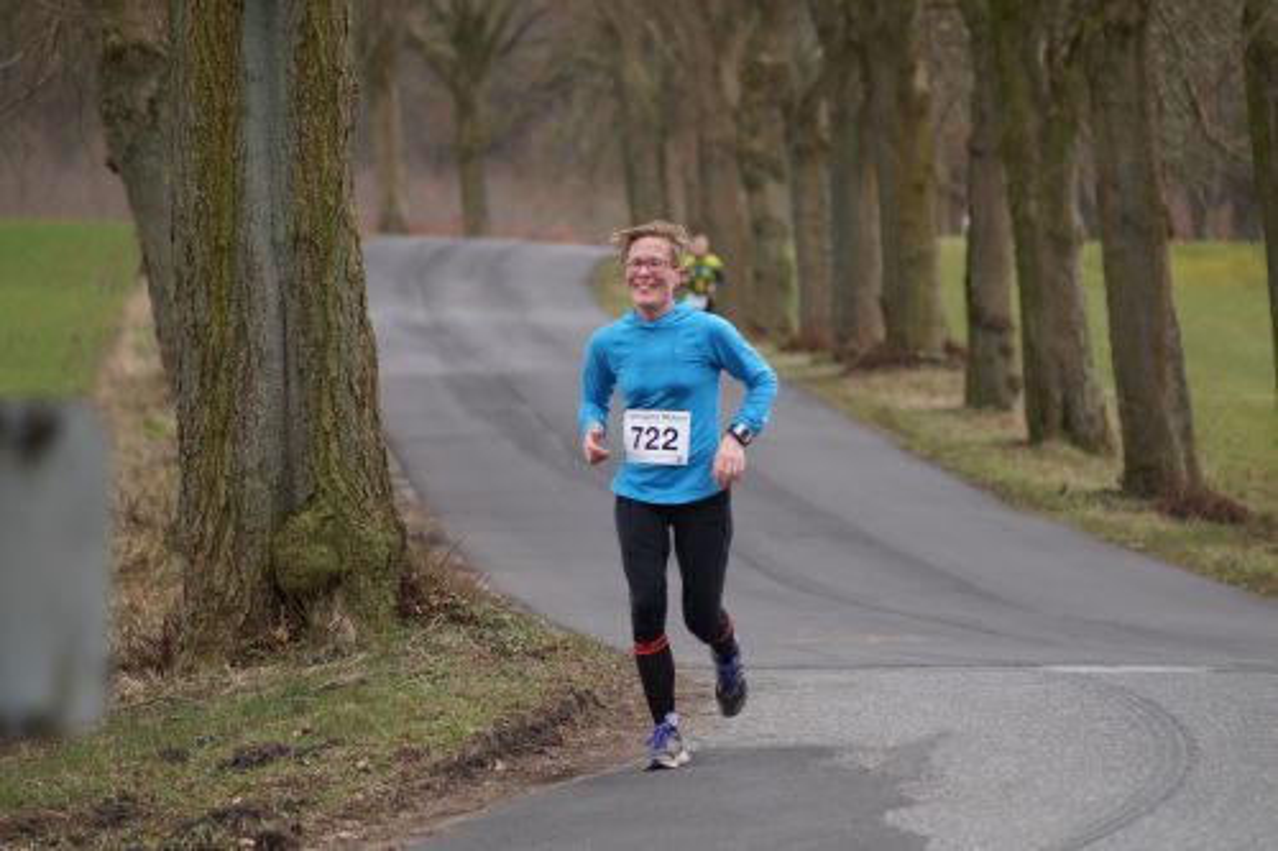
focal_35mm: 300
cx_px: 639
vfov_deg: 4.6
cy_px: 426
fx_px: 10646
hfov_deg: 6.9
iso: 200
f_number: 5
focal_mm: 200
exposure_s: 1/320
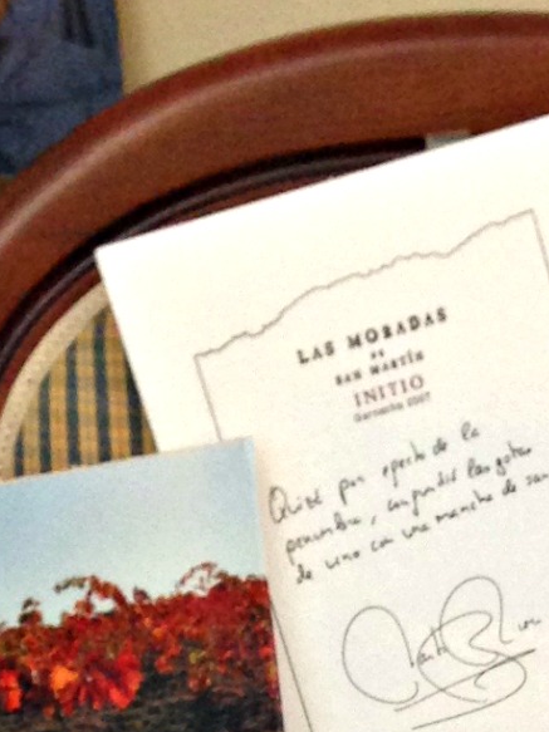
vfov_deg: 15.2
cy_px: 1168
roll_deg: -0.9
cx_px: 518
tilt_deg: -31.5
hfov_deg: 12.4
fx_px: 2496
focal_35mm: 118
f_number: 2.4
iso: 160
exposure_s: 1/20
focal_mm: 4.12
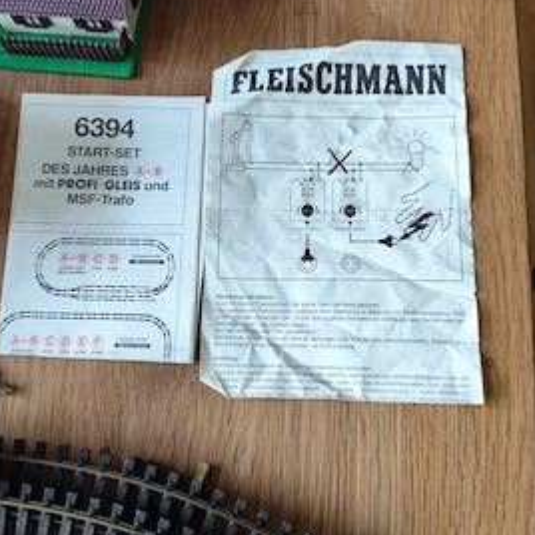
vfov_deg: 49.7
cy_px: 271
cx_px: 250
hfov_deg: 49.7
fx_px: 577
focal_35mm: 33
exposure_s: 1/33.3
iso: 320
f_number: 1.79
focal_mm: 4.71
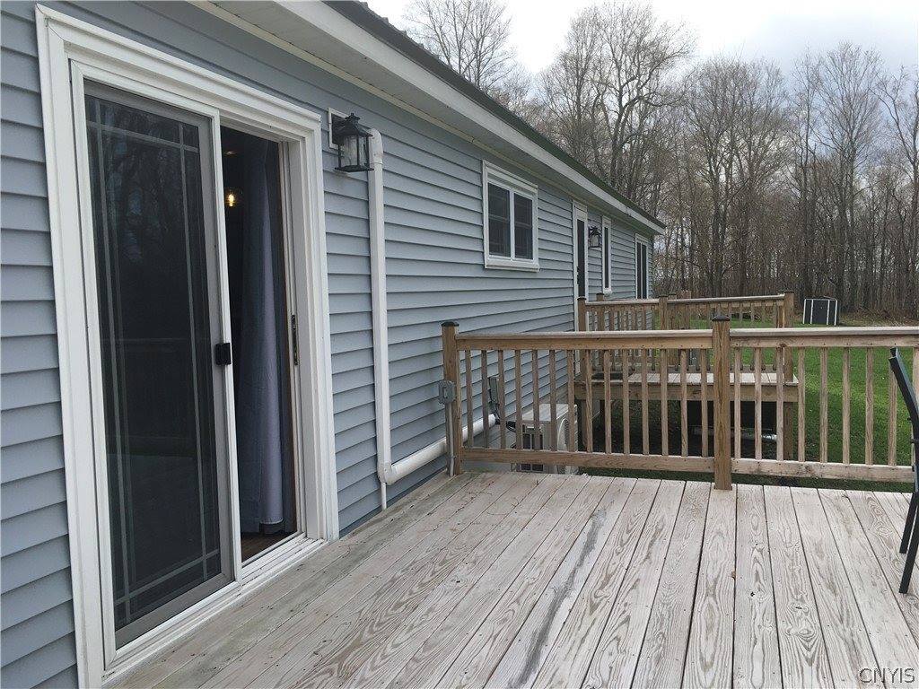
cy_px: 344
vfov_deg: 48.2
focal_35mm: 29
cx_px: 460
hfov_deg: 61.7
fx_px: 770
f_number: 2.2
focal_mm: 4.15
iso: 25
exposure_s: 1/874
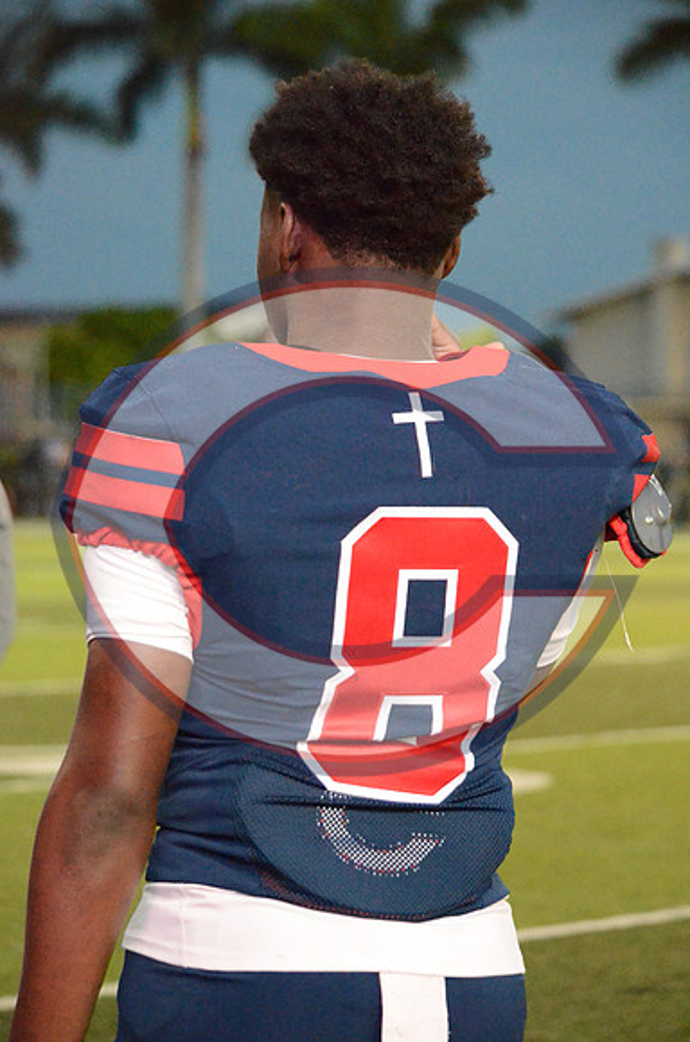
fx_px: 3726
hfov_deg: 10.6
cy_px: 521
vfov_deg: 15.9
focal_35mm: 129
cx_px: 345
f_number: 4.5
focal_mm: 86
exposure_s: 1/320
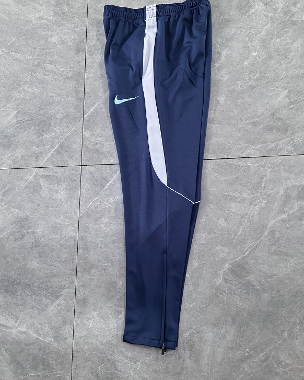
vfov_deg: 60.4
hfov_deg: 50.0
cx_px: 150
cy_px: 190
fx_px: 326
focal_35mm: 29
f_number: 1.9
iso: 160
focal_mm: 5.52
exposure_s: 1/50
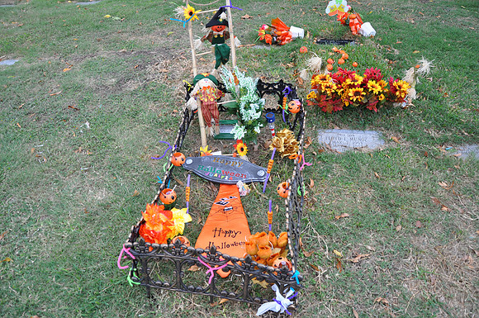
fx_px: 359
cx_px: 240
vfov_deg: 47.8
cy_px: 159
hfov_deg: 67.5
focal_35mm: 27
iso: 280
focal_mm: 18
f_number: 5.6
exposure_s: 1/125
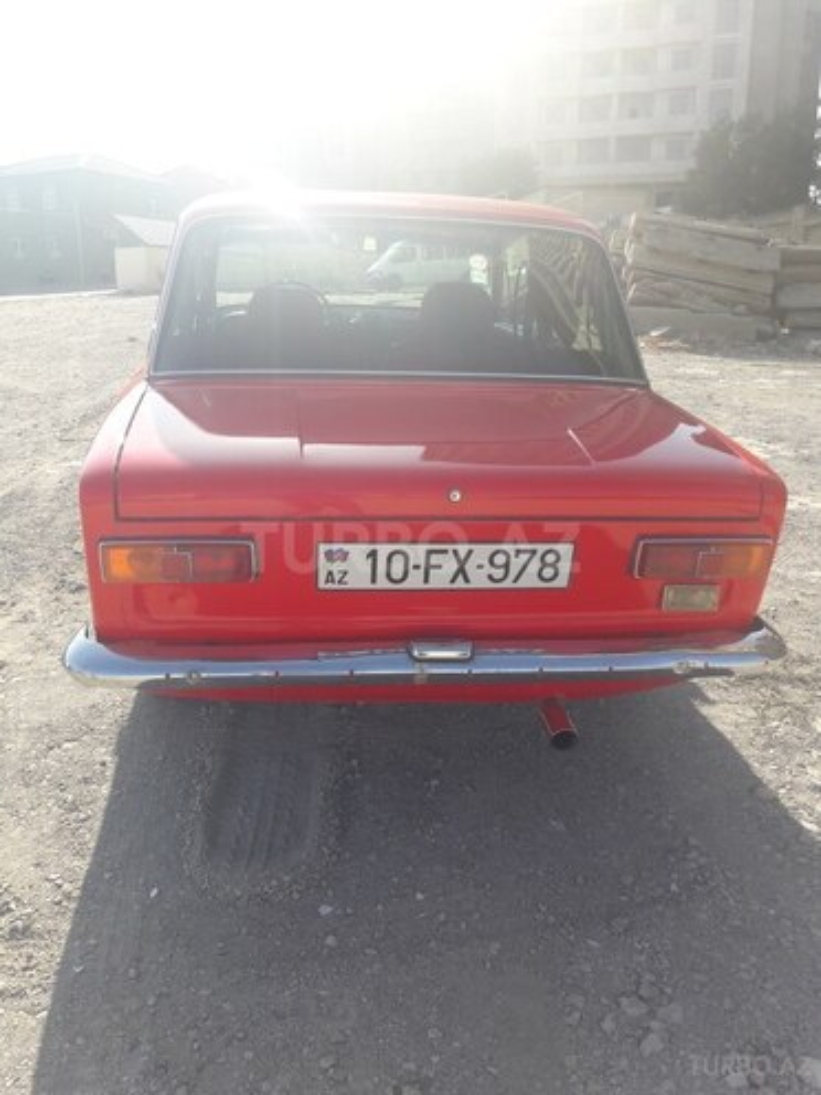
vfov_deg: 63.4
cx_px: 410
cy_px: 548
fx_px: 885
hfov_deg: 49.7
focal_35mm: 28
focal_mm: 3.7
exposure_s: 1/785
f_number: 1.9
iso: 40
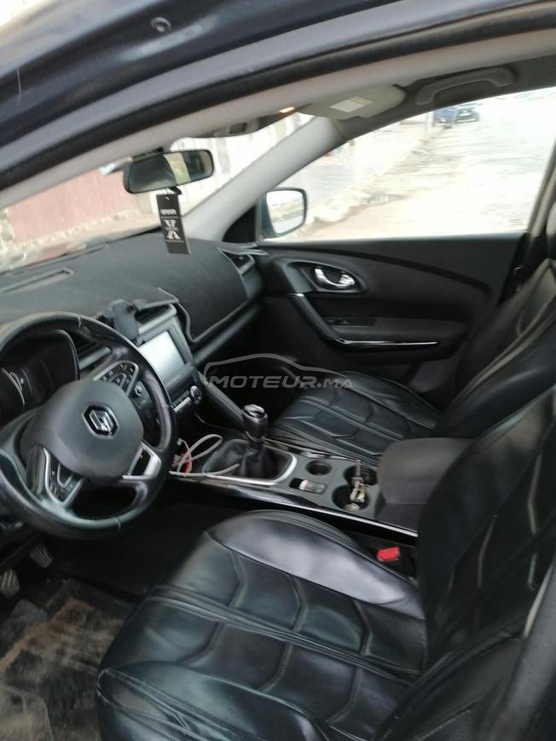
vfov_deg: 67.3
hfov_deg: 53.1
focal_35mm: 26
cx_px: 278
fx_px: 557
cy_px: 370
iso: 64
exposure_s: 1/50
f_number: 1.8
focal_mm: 3.95
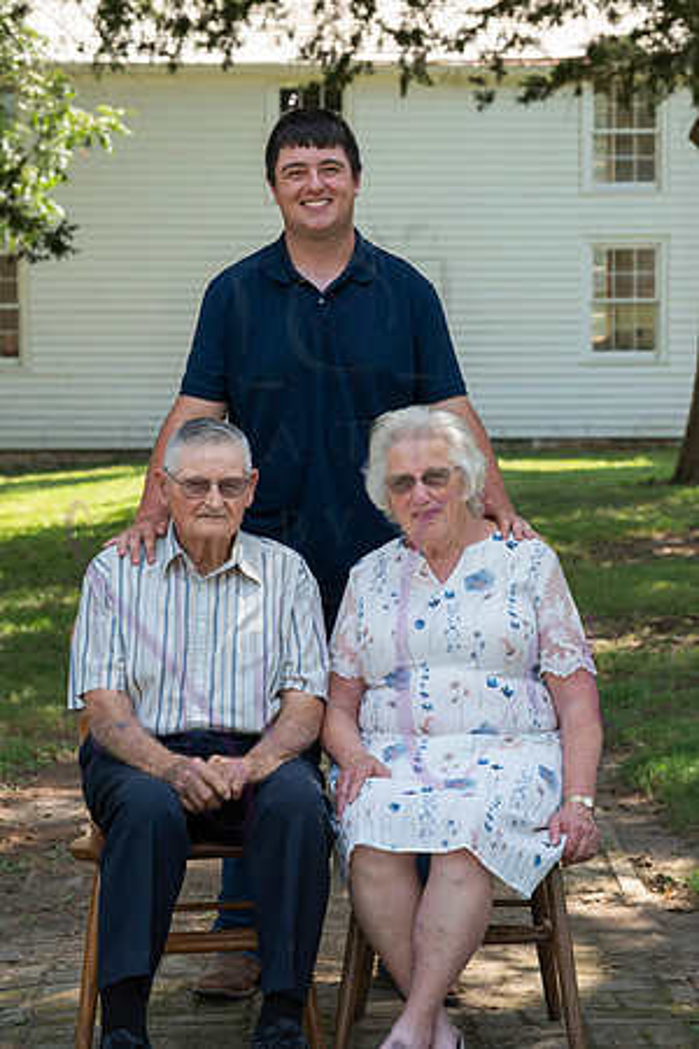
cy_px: 524
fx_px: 3058
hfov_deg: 13.0
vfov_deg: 19.5
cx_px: 350
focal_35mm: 105
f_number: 8
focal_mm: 105
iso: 400
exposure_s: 1/160
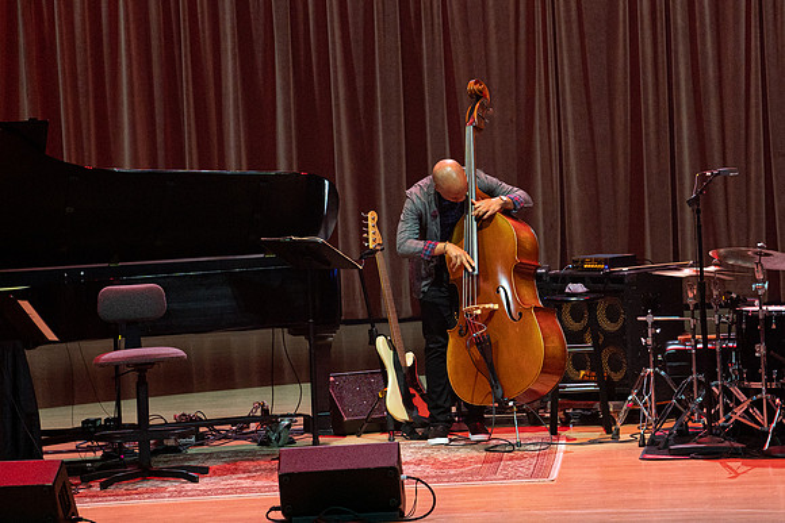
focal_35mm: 289
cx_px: 532
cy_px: 178
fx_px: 6309
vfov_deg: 4.8
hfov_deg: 7.1
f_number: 5.6
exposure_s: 1/250
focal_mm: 200
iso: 2500
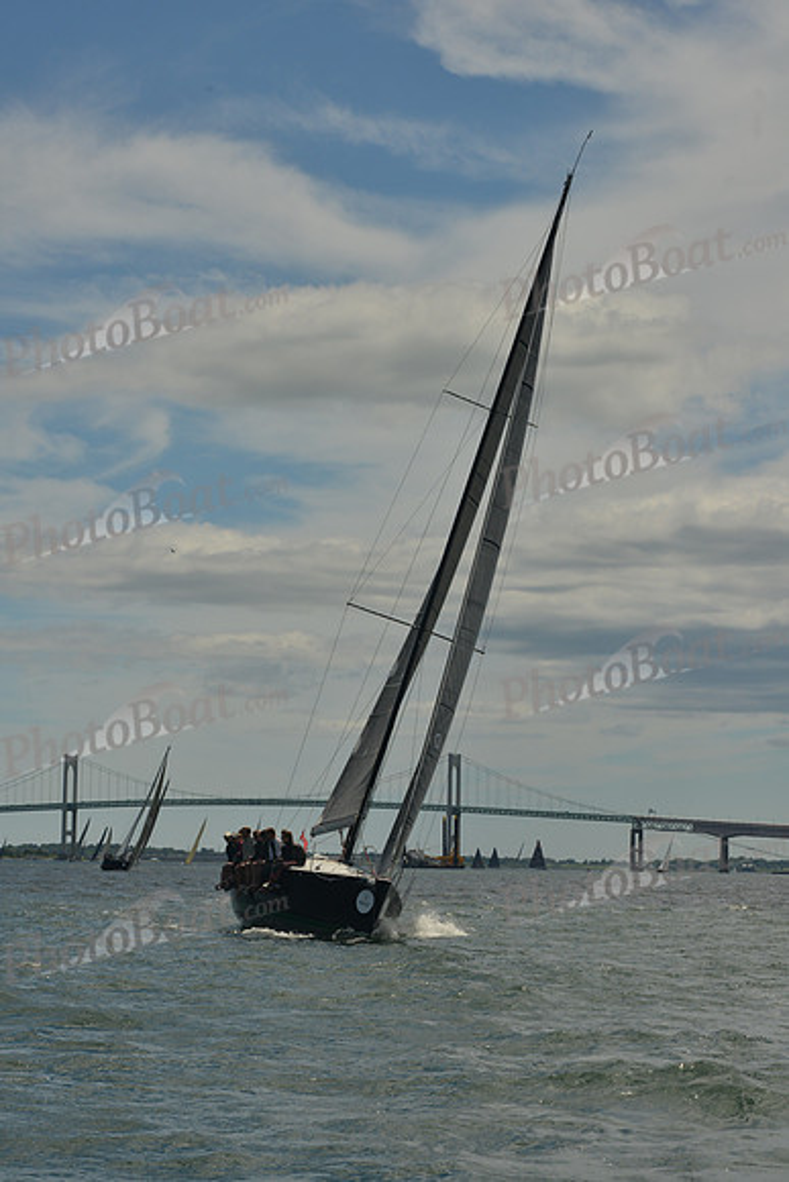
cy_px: 591
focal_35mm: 85
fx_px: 2792
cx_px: 394
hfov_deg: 16.1
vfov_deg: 23.9
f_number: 10
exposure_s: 1/800
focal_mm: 85
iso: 400
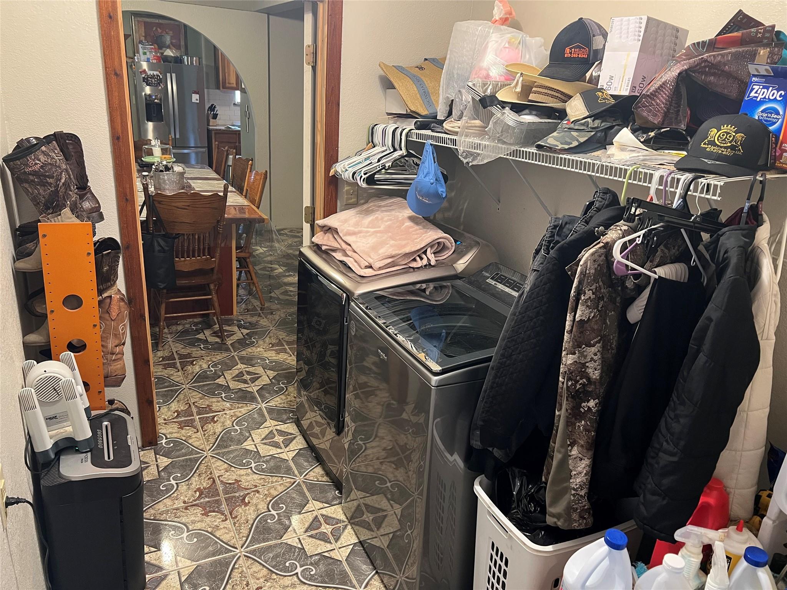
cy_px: 295
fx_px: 591
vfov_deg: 53.1
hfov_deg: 67.3
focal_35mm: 26
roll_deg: -4.2
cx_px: 394
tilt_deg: -20.9
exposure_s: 1/60
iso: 250
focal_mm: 5.7
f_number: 1.5
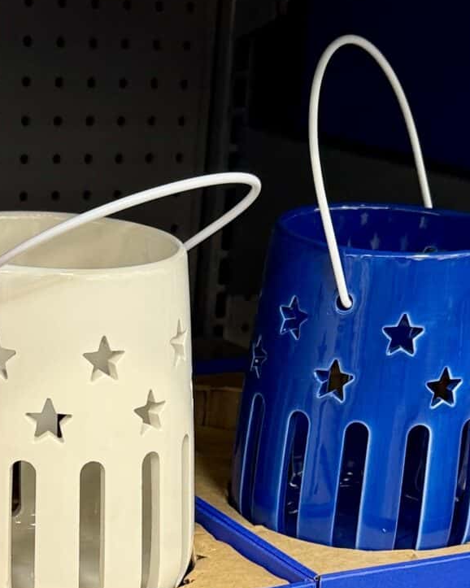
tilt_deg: -28.0
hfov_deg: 18.4
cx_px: 158
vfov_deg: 21.4
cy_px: 704
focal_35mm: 83
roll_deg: -5.4
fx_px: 1444
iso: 160
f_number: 1.78
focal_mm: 6.76
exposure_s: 1/120
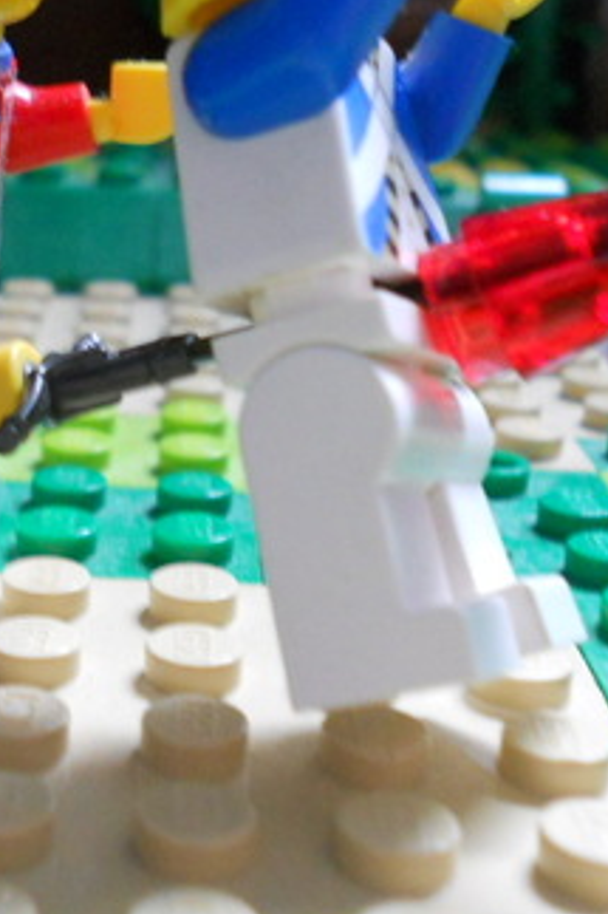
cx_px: 96
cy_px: 337
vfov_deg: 30.4
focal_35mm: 66
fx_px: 1674
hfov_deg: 20.3
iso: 400
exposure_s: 1/15
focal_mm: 5.8
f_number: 3.5
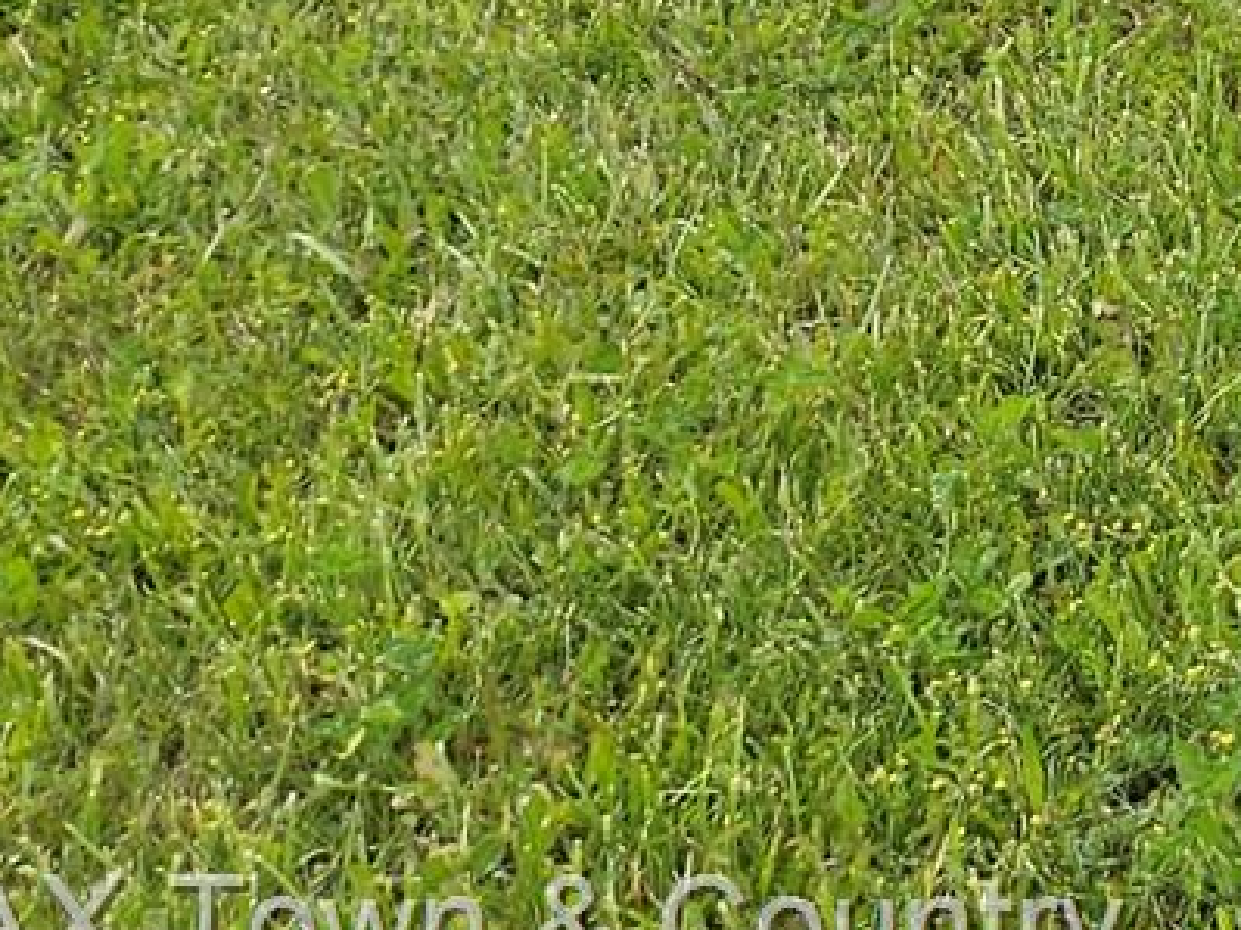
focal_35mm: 118
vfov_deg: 10.6
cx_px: 2774
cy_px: -1369
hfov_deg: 13.3
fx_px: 4229
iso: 25
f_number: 1.8
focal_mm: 5.4
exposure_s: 1/1742
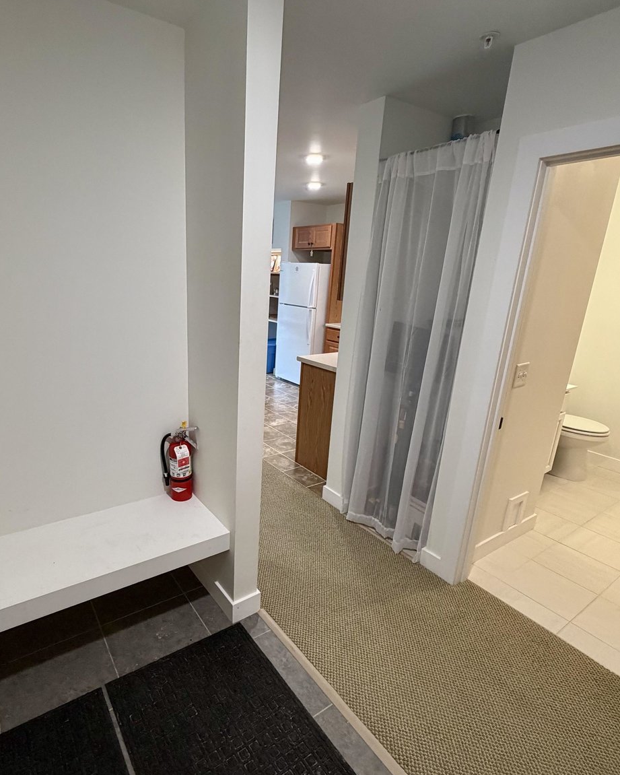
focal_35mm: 19
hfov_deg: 70.2
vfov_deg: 83.3
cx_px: 253
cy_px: 399
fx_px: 436
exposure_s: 1/60
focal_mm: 2.22
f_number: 2.2
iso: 200
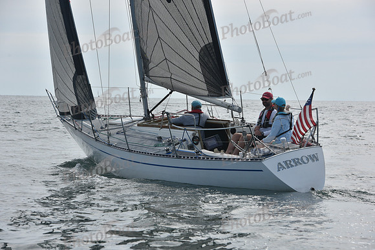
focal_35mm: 135
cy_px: 125
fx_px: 1407
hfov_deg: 15.2
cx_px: 188
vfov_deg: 10.2
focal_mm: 135
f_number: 9
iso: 320
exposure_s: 1/1250
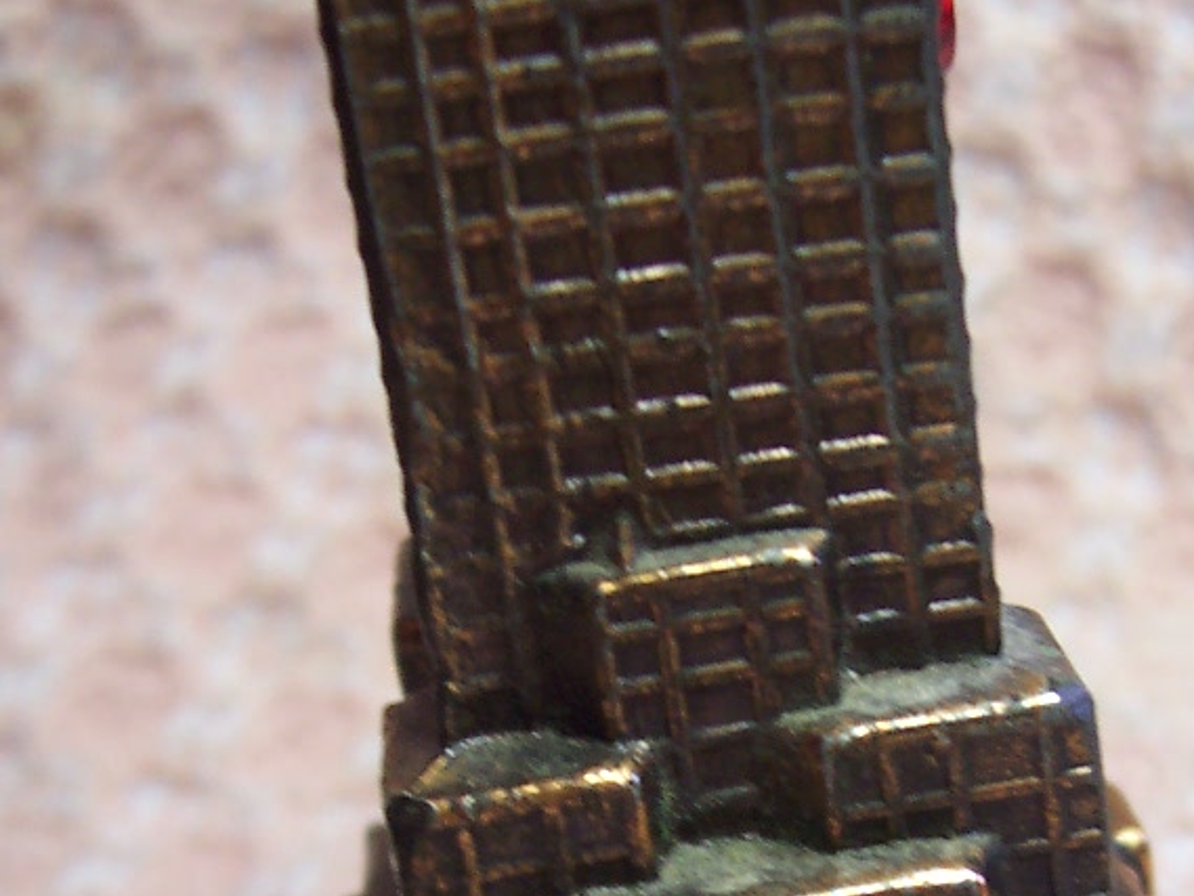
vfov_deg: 18.4
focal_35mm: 78
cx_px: 806
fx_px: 2691
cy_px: 925
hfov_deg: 24.9
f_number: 2.8
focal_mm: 5.6
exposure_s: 1/45
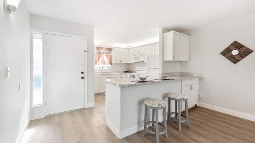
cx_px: 125
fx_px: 101
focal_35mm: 15
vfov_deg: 70.4
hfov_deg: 103.0
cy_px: 65
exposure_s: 1/6
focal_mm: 14
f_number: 9
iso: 250
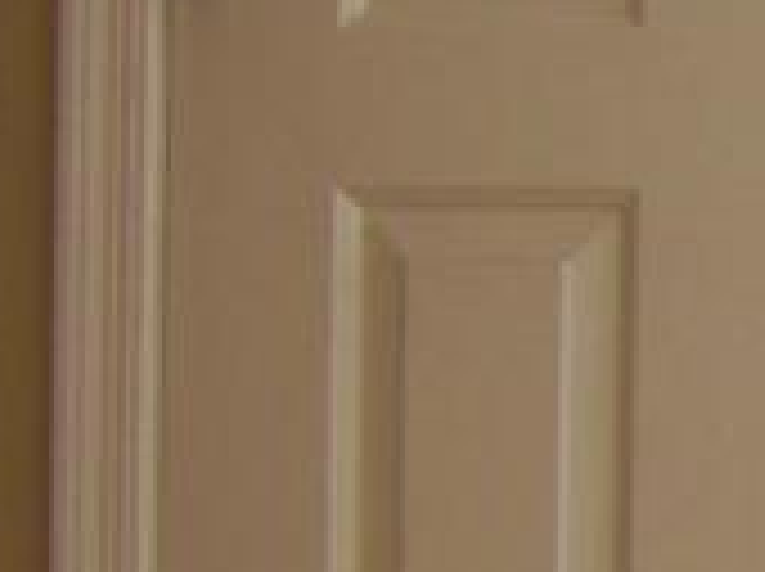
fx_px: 4789
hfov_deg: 8.0
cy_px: 748
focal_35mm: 217
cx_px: 2210
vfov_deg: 6.8
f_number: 2.8
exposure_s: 1/30
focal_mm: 5.85
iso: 80
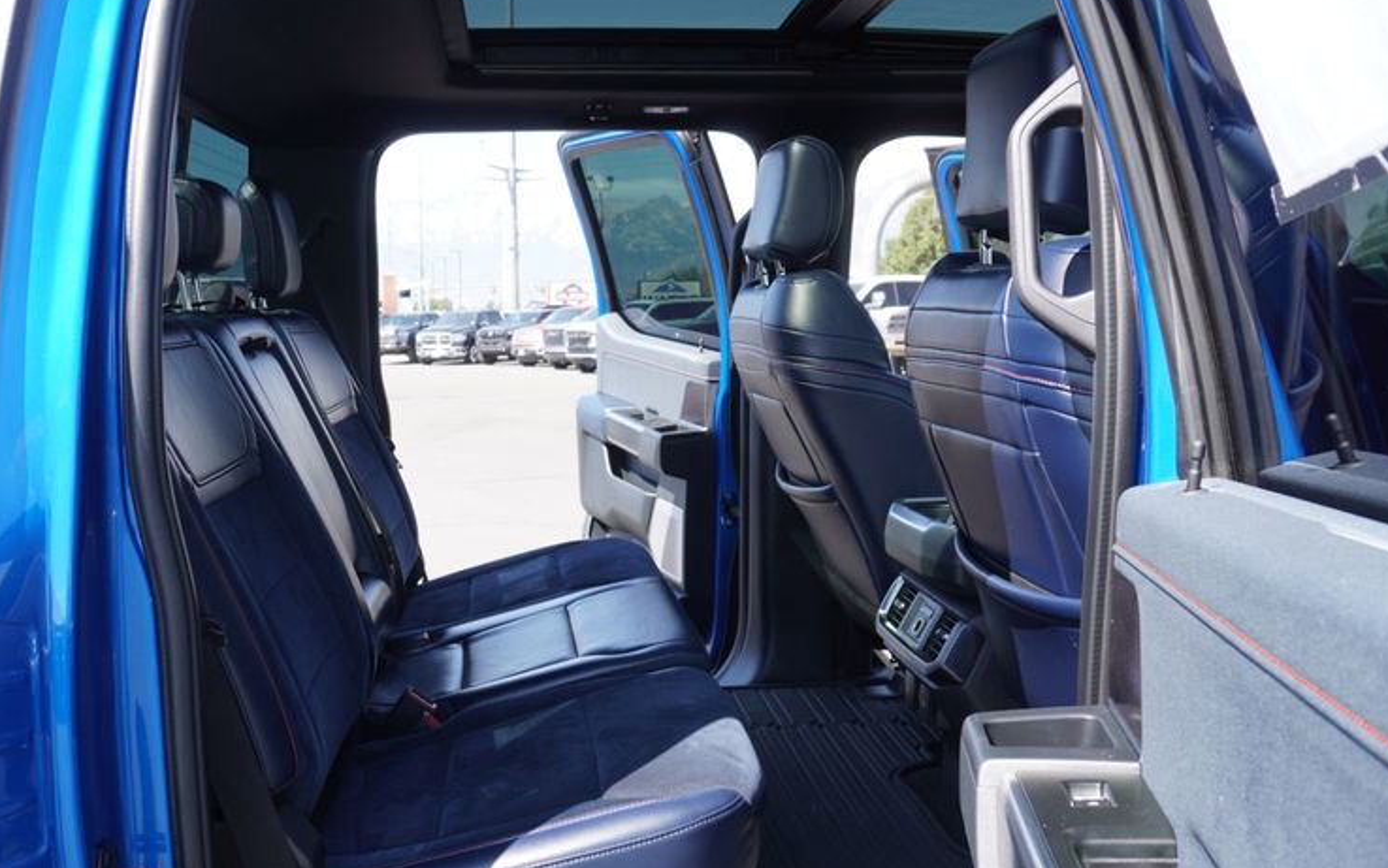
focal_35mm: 34
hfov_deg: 56.3
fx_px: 1286
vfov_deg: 36.9
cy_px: 571
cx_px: 569
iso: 100
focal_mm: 16
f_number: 5
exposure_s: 1/100
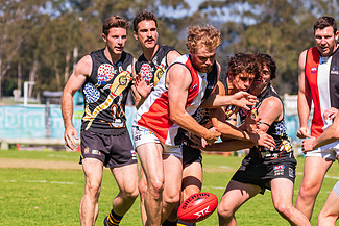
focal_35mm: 342
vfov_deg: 4.0
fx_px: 3222
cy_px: 158
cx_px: 257
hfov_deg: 6.0
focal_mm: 150
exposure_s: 1/3200
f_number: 6.3
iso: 800
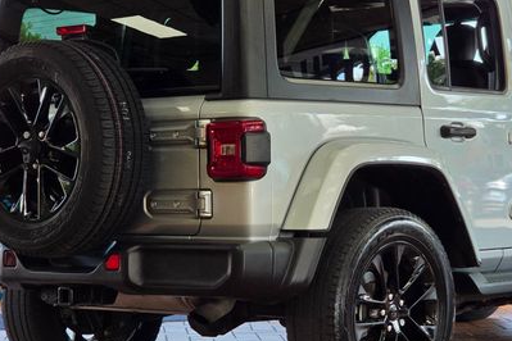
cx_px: 370
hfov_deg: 17.7
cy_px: 182
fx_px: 1635
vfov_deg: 11.9
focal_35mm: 115
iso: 32
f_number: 2.4
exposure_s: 1/120
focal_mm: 7
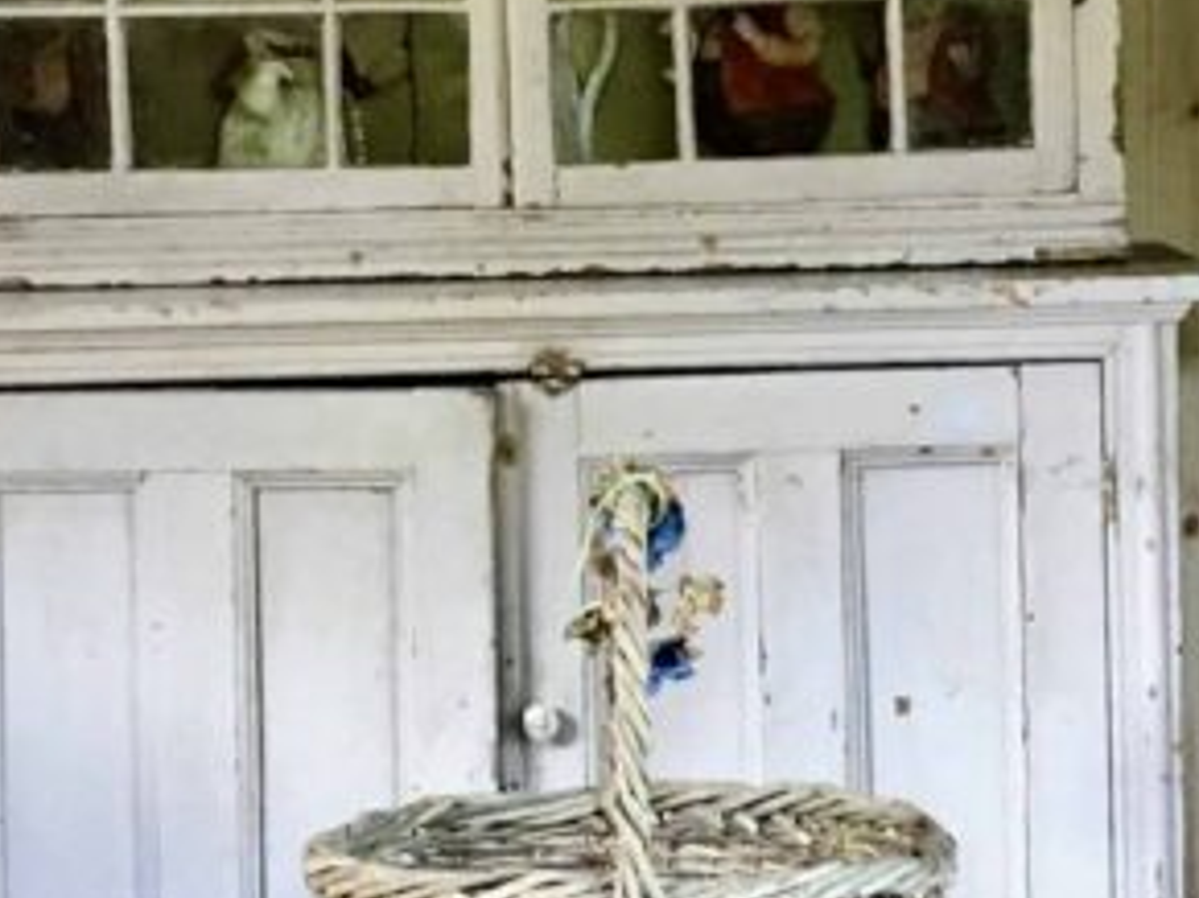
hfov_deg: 19.3
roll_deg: +1.0
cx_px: 573
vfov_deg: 14.5
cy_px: 395
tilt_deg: -2.4
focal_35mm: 102
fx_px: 3532
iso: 200
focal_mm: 4.15
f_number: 2.2
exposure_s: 1/33
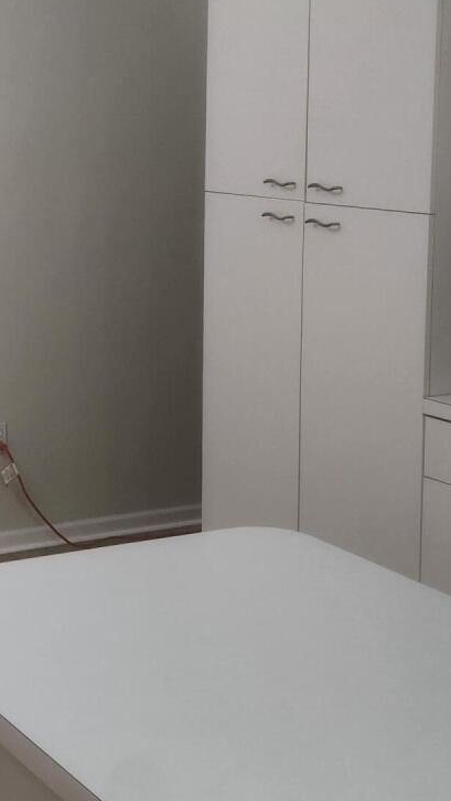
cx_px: -109
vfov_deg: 30.4
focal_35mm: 69
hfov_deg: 16.7
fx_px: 1465
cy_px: 298
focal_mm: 5.4
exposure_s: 1/120
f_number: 1.8
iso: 80
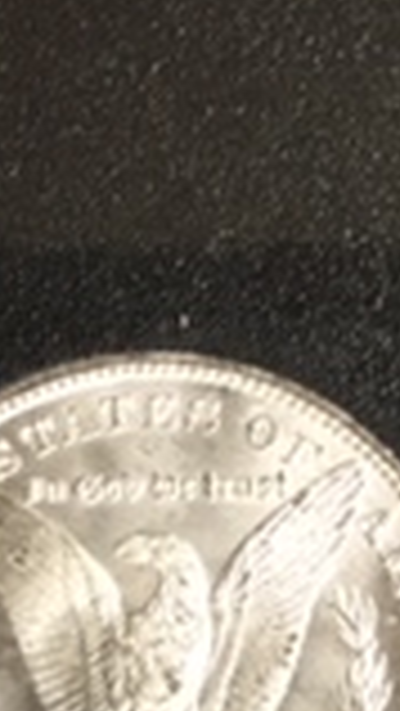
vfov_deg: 15.6
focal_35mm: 137
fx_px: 2580
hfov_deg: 8.9
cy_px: 580
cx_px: 148
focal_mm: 3.3
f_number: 2.4
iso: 125
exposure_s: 1/30
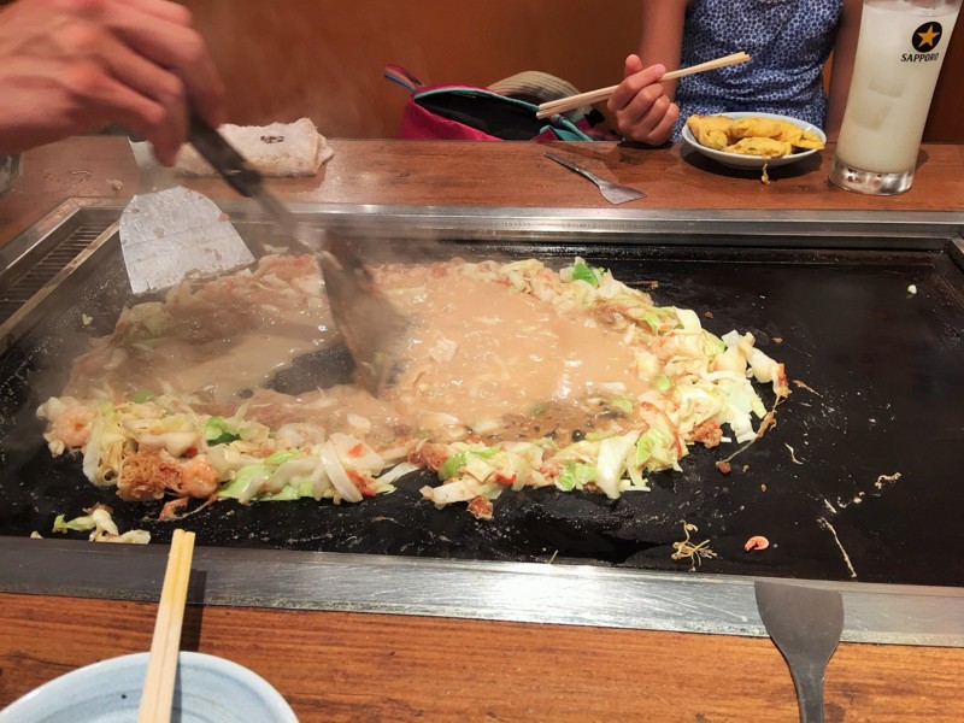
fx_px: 808
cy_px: 362
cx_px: 482
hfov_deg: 61.7
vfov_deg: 48.2
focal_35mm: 29
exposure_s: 1/15
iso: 32
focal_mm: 4.15
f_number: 2.2
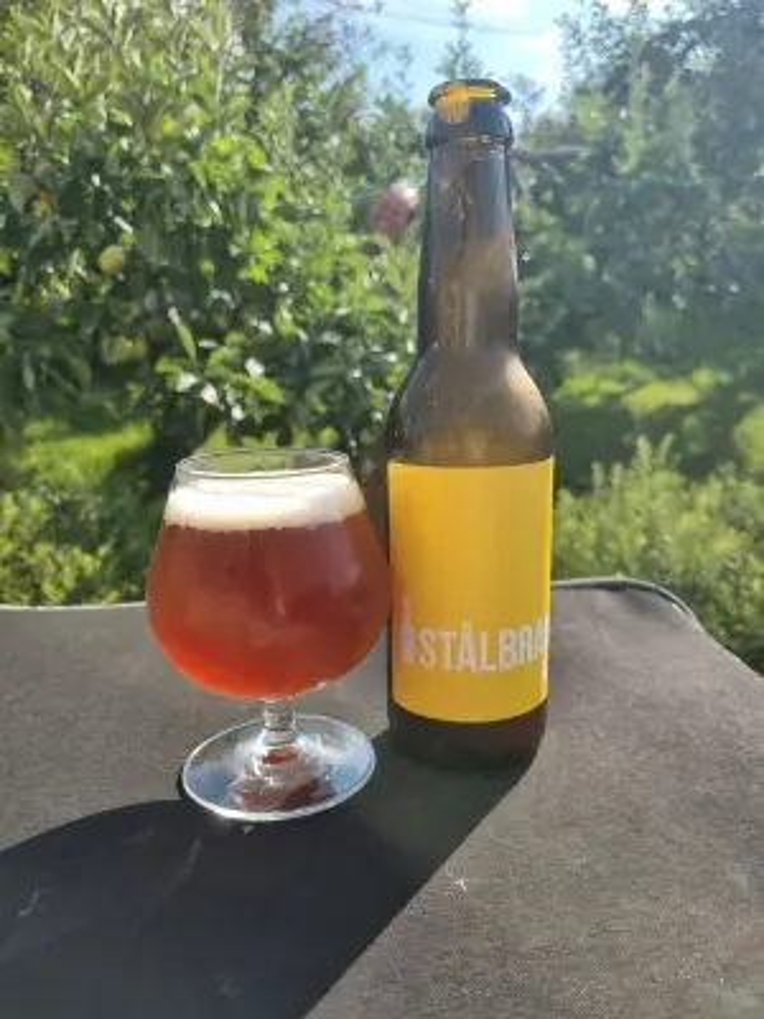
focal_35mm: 26
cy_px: 510
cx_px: 382
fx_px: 765
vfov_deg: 67.3
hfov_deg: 53.1
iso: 50
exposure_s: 1/1712
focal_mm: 5.4
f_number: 1.8
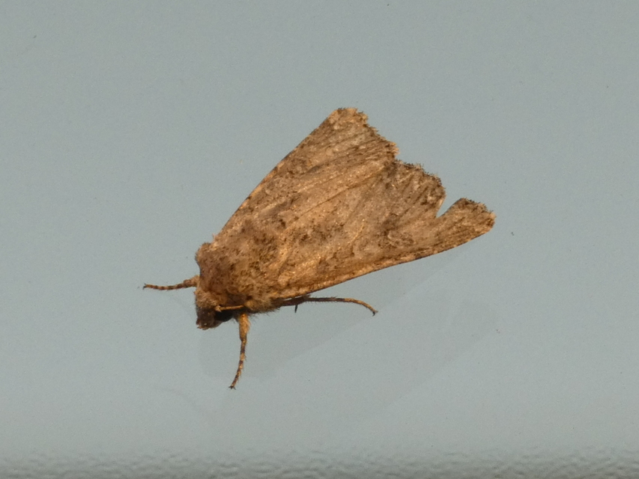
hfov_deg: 13.2
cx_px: 320
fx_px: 2769
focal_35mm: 150
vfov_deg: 9.9
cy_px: 240
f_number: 5.4
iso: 250
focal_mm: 26.9
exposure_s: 1/80
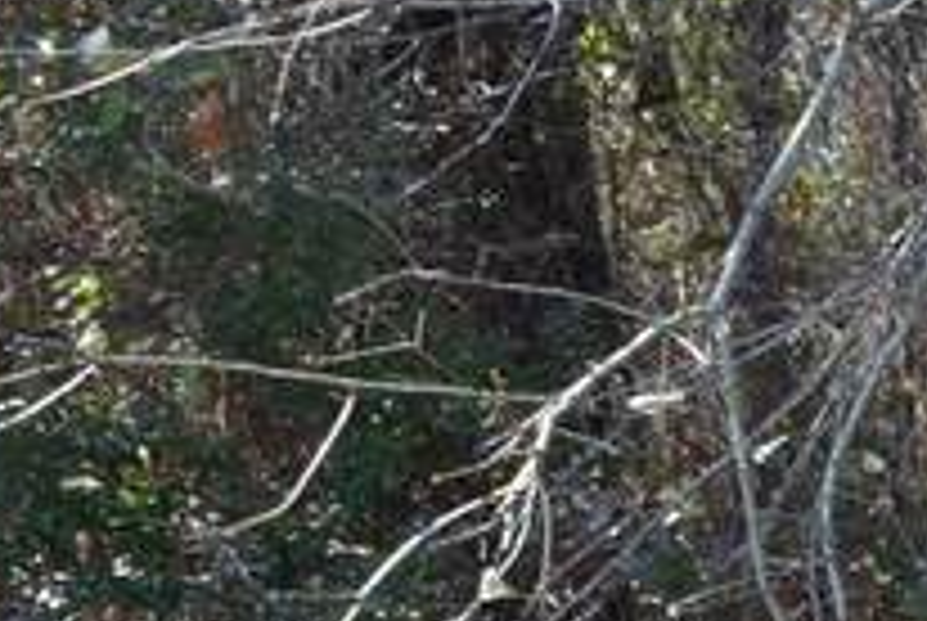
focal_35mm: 93
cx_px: 2524
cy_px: 628
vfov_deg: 14.5
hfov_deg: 12.8
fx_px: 2398
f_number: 10
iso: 400
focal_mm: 10
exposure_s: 1/200
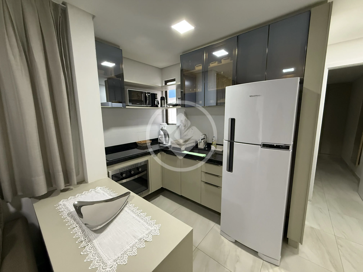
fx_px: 147
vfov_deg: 85.7
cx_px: 182
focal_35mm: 14
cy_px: 136
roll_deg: +0.8
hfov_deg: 102.1
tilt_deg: -7.6
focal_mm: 2.22
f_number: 2.2
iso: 640
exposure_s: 1/120
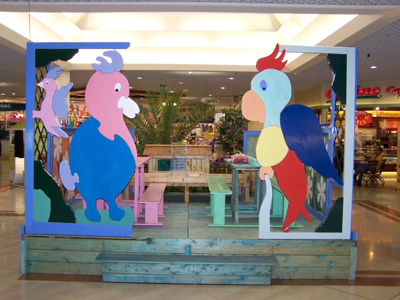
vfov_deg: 37.7
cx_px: 200
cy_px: 150
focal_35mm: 38
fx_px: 439
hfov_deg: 49.0
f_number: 2.8
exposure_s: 1/60
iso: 140
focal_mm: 6.3
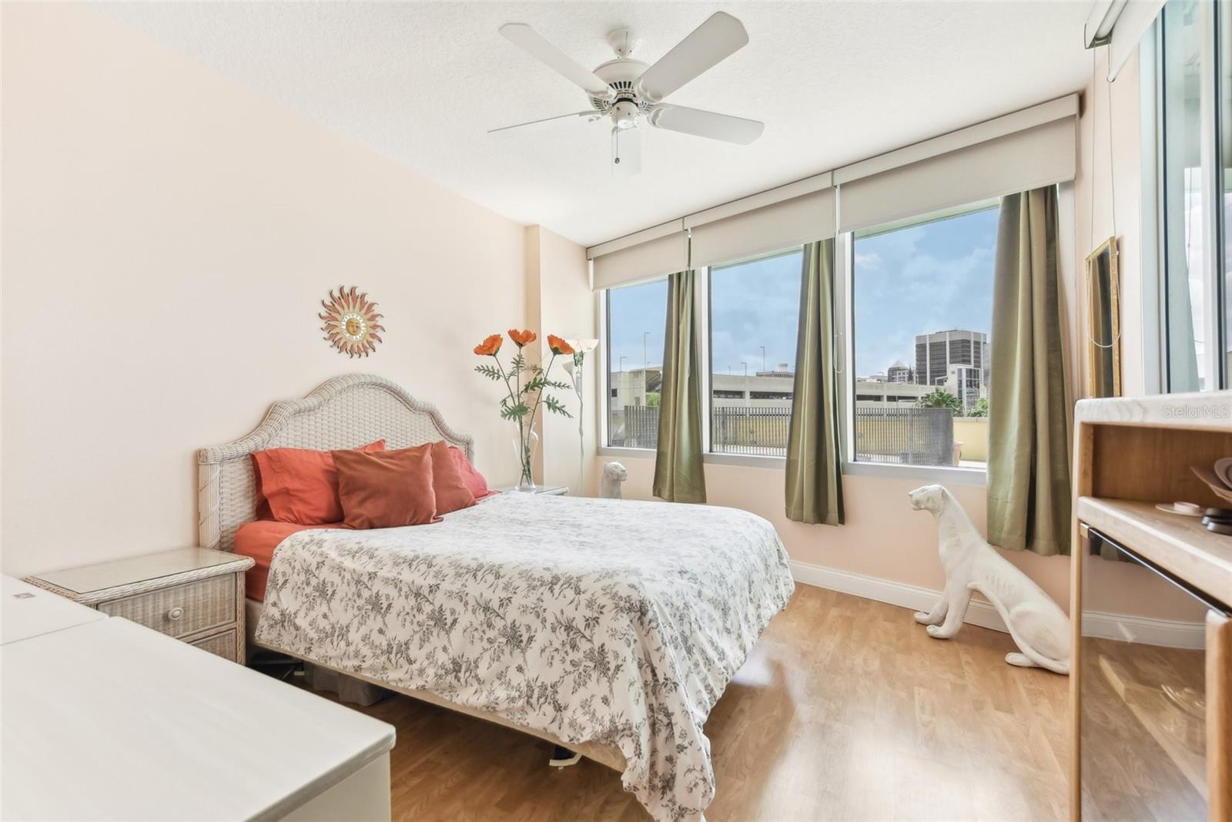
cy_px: 411
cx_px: 616
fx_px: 548
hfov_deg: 96.7
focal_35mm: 16
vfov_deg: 73.8
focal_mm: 16
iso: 400
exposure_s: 1/60
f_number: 10
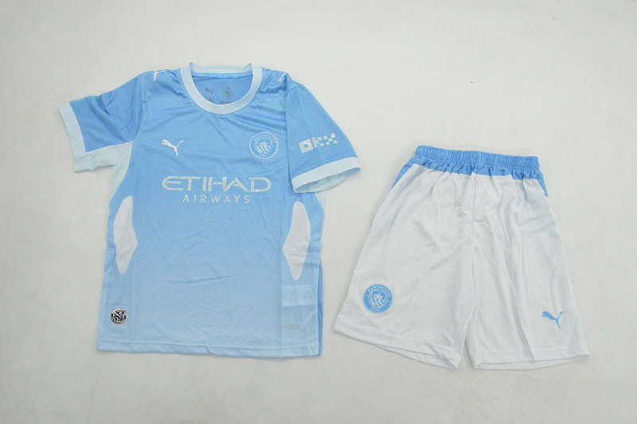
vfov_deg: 41.6
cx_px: 318
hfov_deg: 59.5
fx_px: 557
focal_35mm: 32
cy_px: 212
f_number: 25
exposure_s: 1/125
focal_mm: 21
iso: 6400
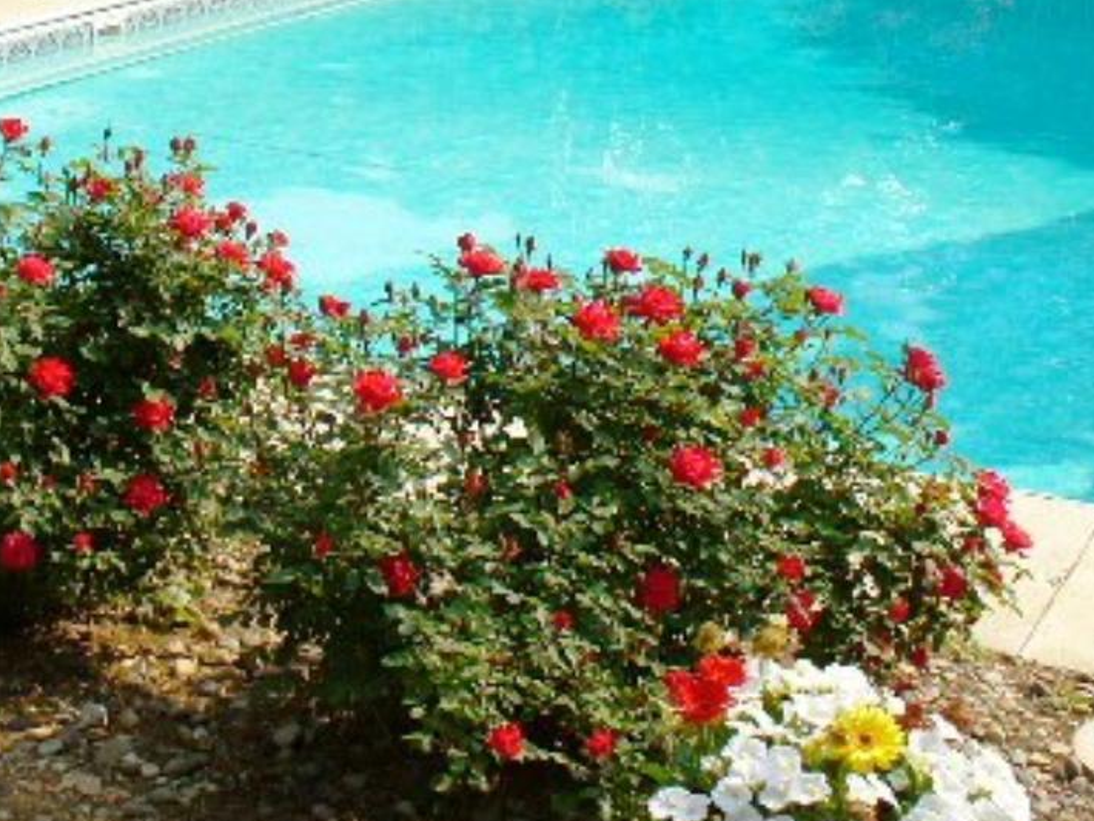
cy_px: 74
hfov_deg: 25.7
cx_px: 291
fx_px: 2371
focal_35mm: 75
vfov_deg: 19.3
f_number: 5.6
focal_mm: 6.1
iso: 64
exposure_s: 1/160
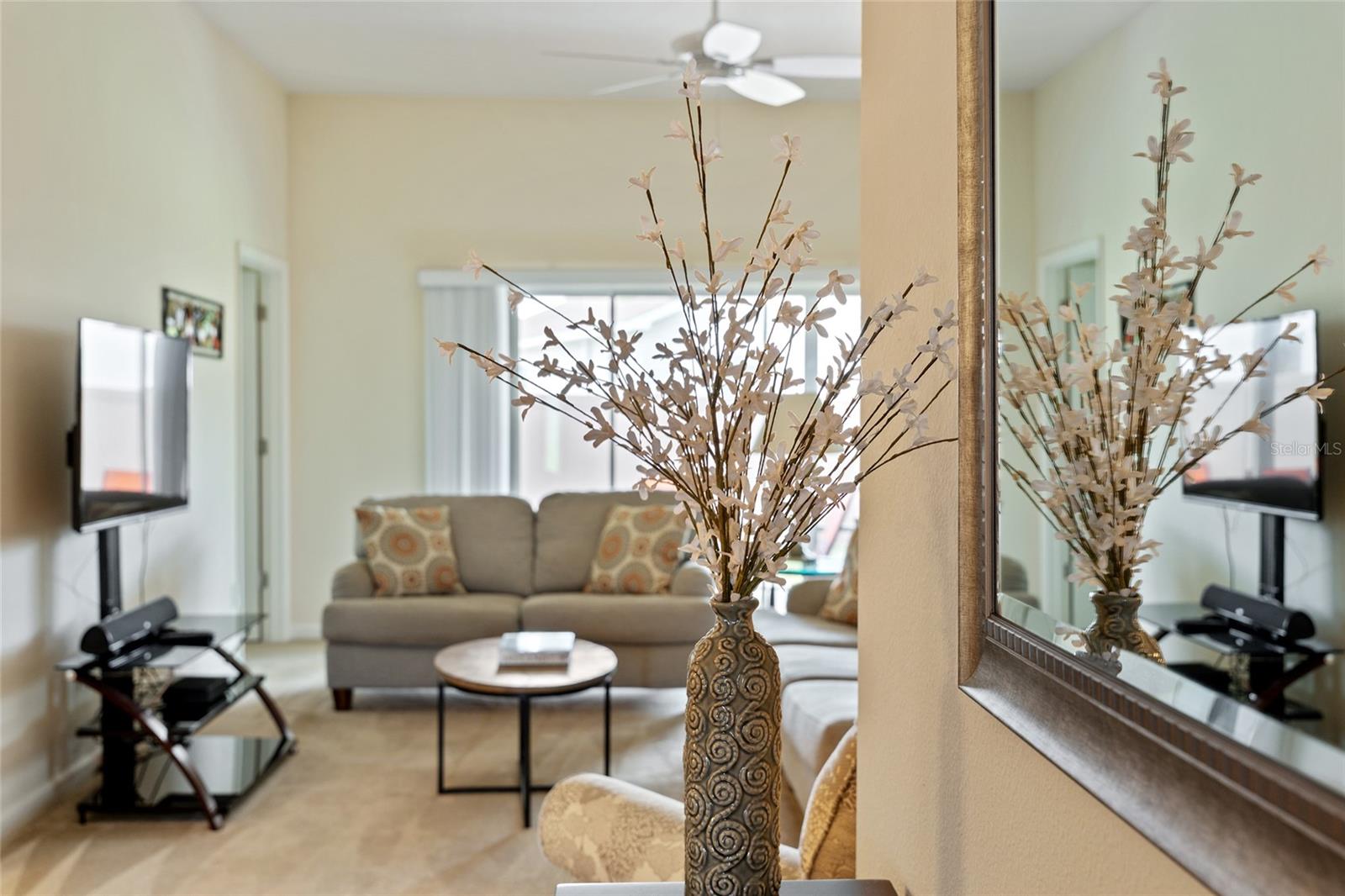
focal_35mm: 39
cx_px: 672
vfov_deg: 33.9
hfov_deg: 49.1
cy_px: 448
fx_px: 1472
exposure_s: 1/4
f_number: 5.6
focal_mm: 39.4
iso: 160
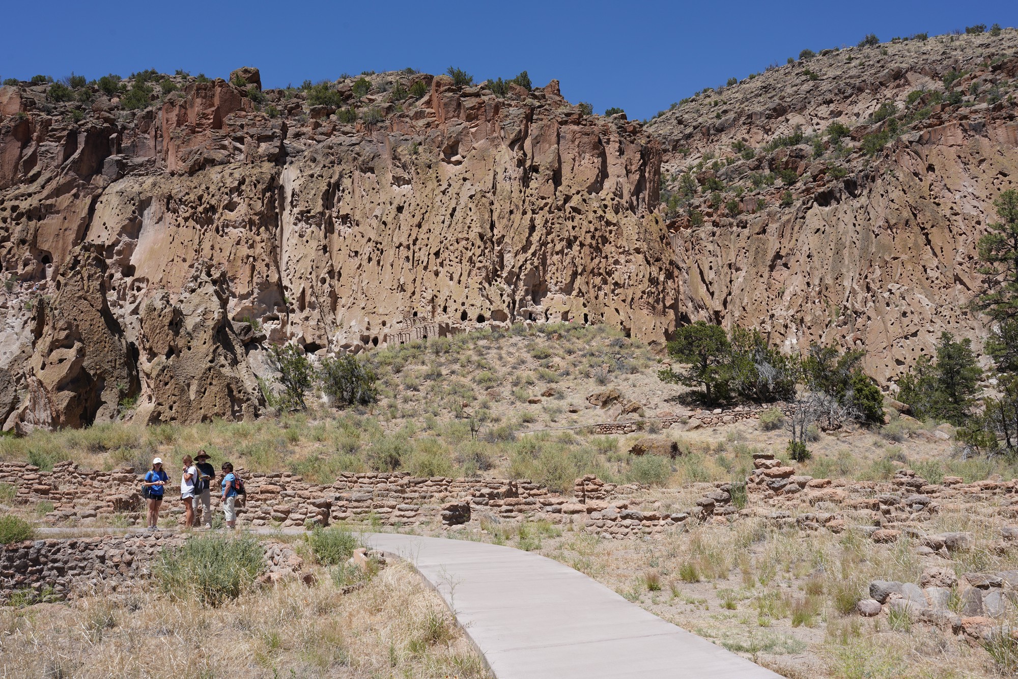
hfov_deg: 65.5
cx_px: 509
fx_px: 792
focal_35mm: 28
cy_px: 340
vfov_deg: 46.4
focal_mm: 28
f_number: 14
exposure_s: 1/100
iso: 100
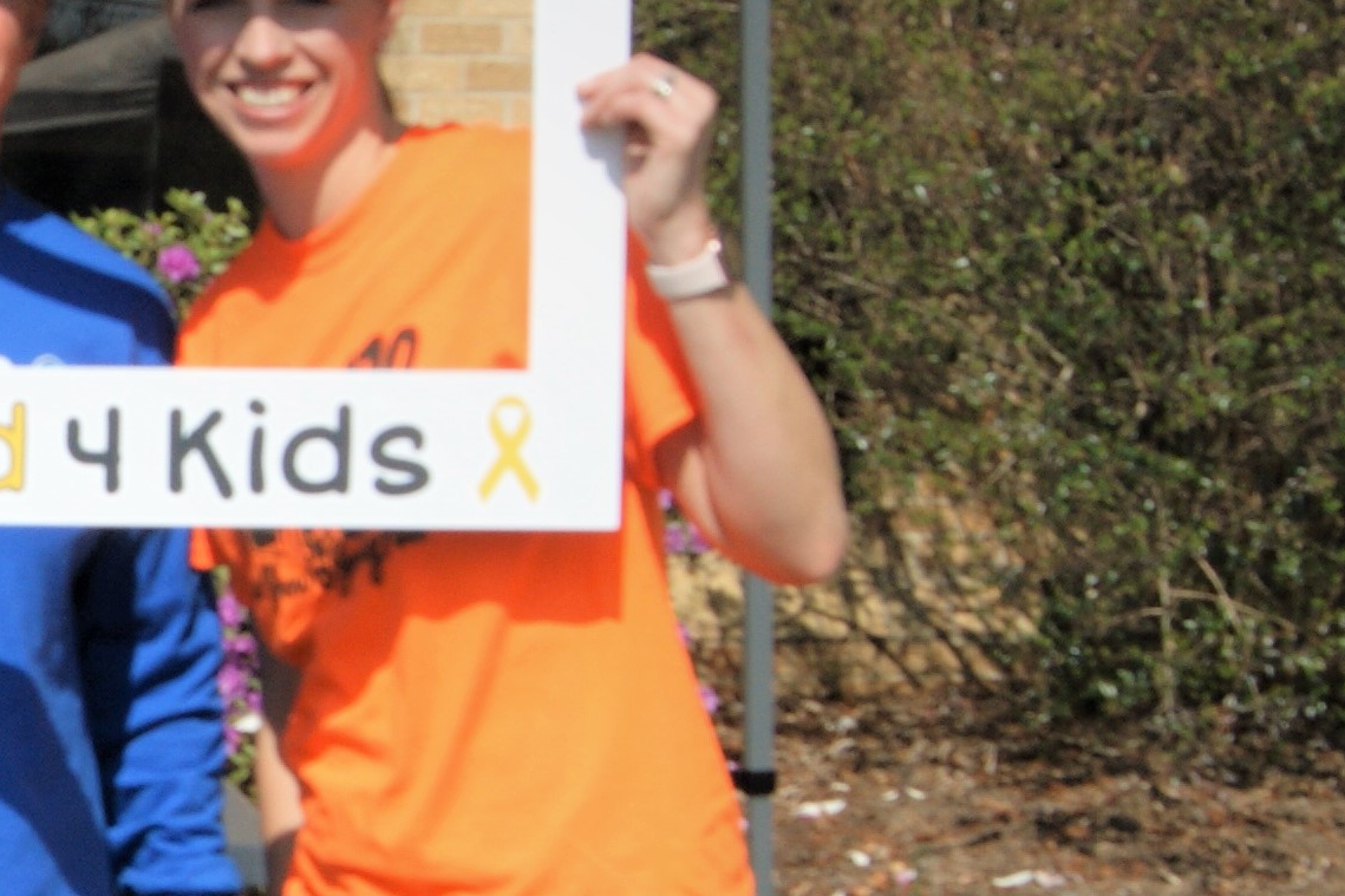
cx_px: -242
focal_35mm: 133
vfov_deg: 10.3
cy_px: 717
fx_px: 4968
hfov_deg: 14.9
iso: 100
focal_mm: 22
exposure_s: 1/400
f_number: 10
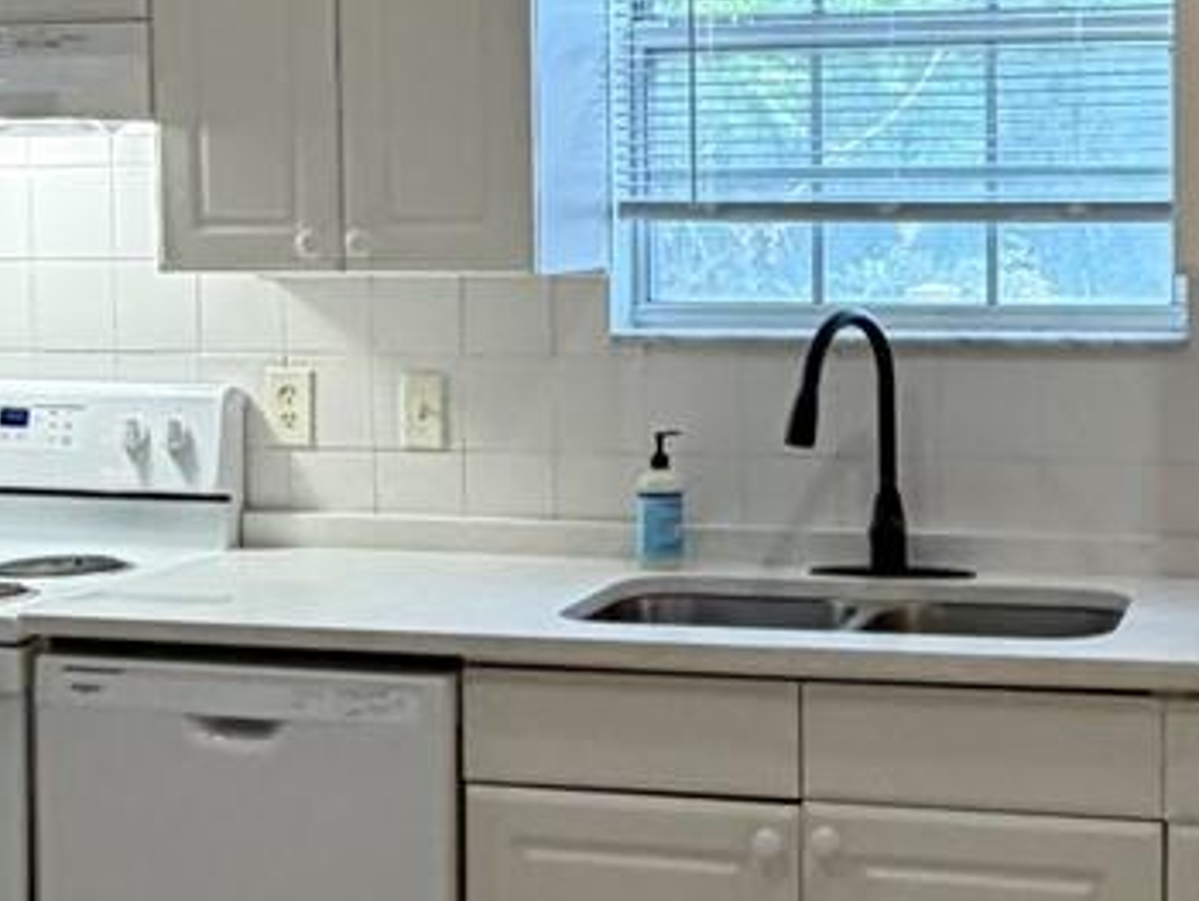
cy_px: 329
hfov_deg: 29.9
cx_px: 839
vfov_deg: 22.9
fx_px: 2218
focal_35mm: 64
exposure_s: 1/60
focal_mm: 2.22
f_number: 2.2
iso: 200
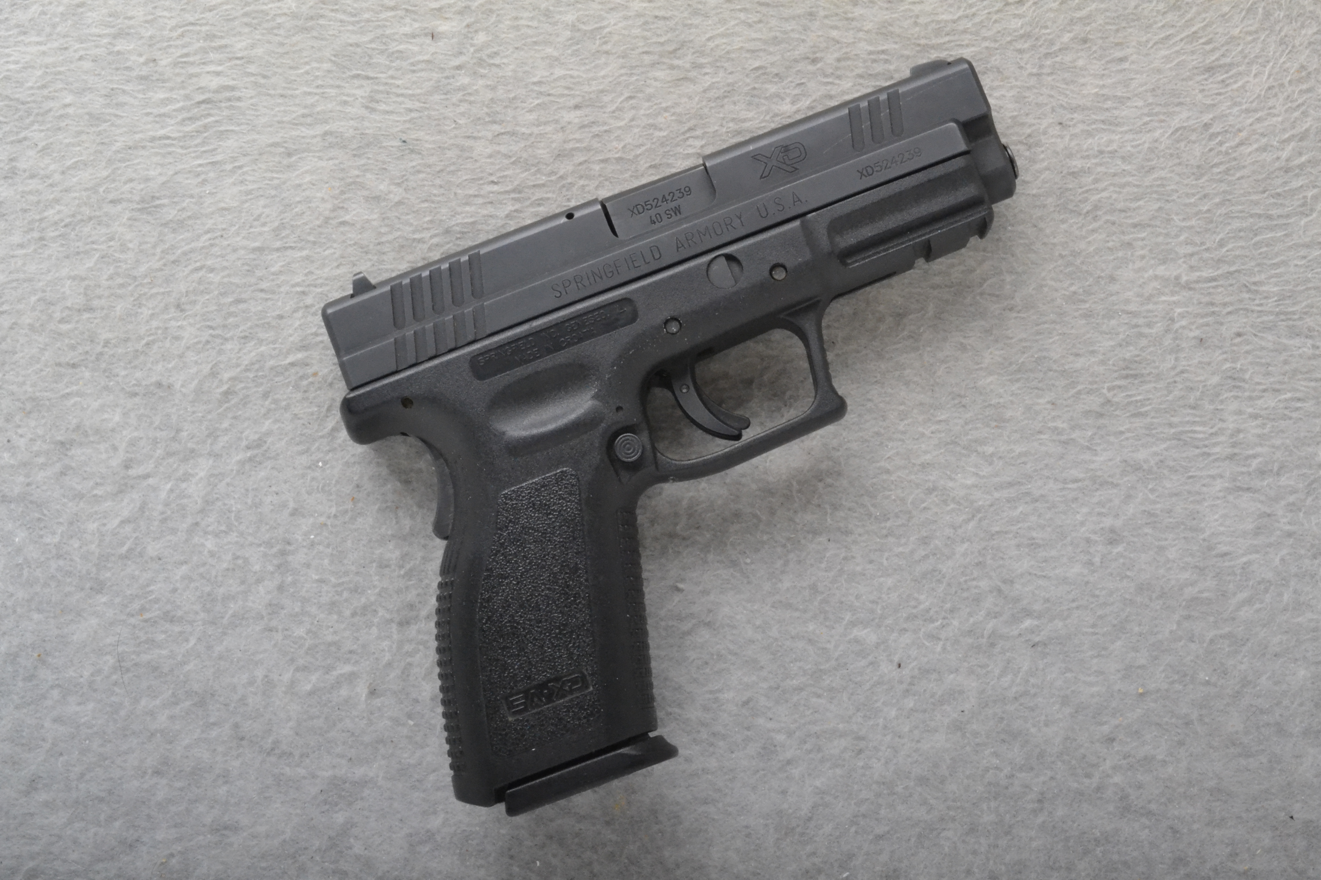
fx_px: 2091
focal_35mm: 57
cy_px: 440
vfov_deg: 23.8
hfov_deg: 35.1
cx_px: 660
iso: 3200
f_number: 20
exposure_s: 1/160
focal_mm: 38
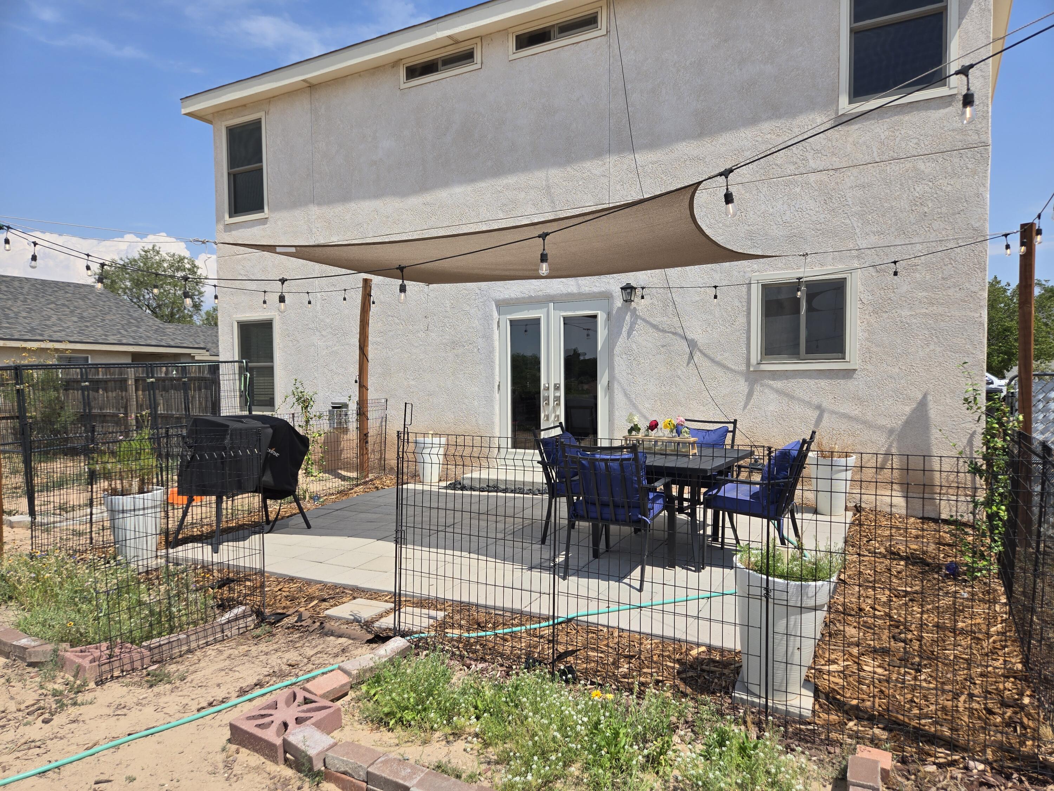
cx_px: 527
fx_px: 700
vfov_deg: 58.9
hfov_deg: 73.9
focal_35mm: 23
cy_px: 396
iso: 25
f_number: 1.8
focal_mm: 5.4
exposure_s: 1/2371
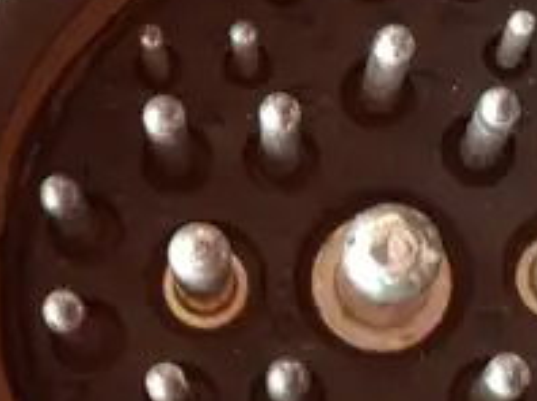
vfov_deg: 8.4
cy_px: 255
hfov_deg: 11.2
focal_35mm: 177
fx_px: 2742
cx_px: 149
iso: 64
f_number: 2.4
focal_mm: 4.28
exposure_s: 1/24
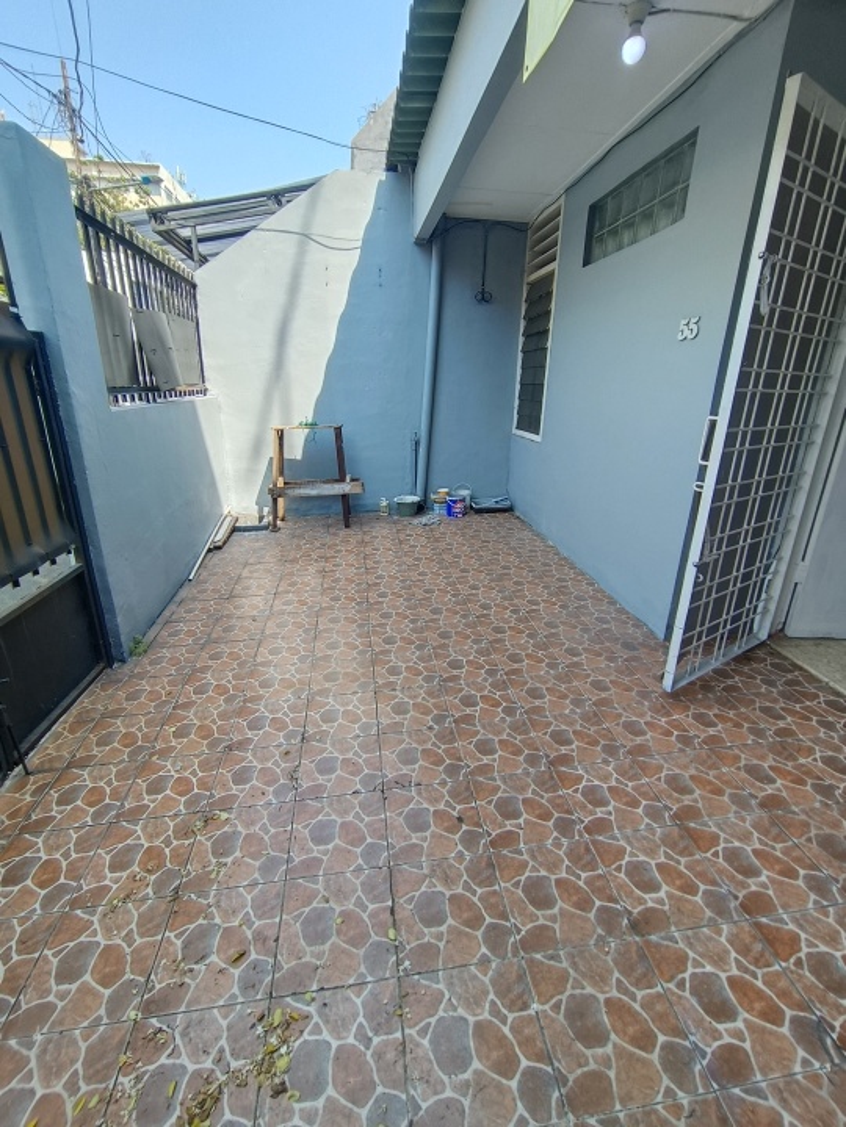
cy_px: 564
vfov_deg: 94.5
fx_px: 521
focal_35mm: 16
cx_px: 423
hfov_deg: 78.1
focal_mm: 1.65
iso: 58
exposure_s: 1/100
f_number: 2.2
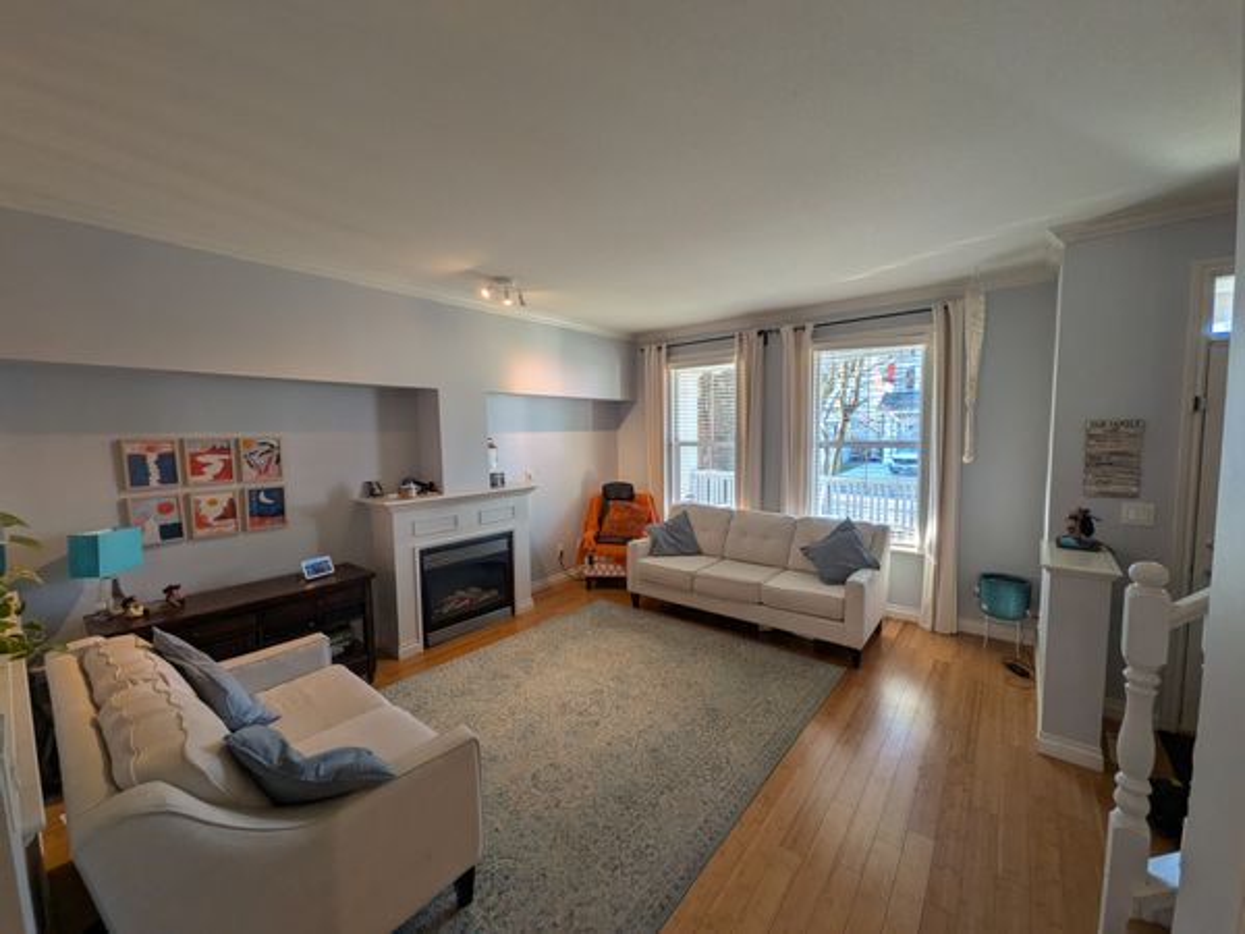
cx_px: 622
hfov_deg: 102.1
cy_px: 467
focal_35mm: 14
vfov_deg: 85.7
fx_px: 504
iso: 53
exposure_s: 1/60
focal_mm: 1.85
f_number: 2.2
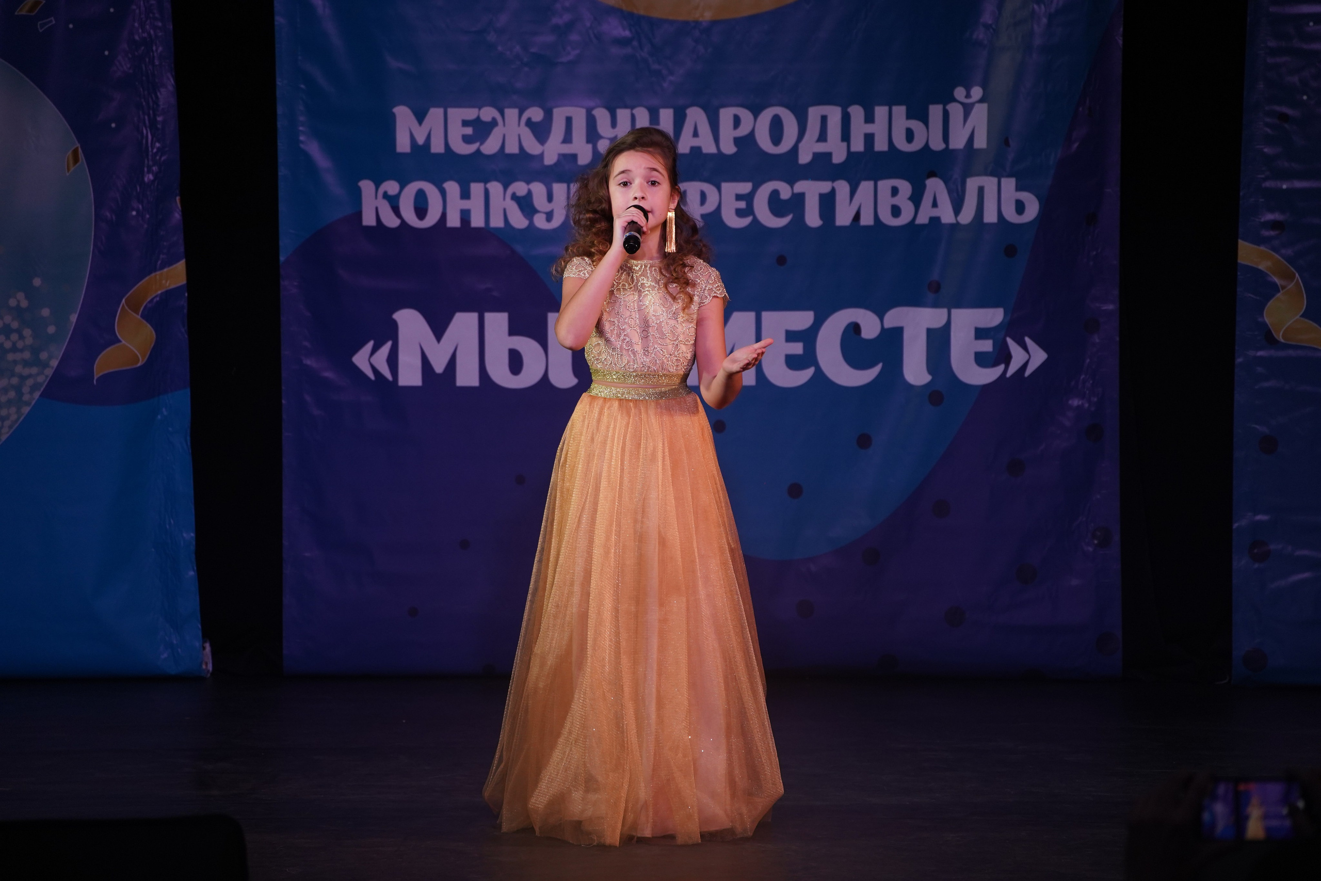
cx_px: 660
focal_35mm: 189
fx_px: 6935
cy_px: 440
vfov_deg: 7.3
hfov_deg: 10.9
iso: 1600
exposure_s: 1/250
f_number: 5.6
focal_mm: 189
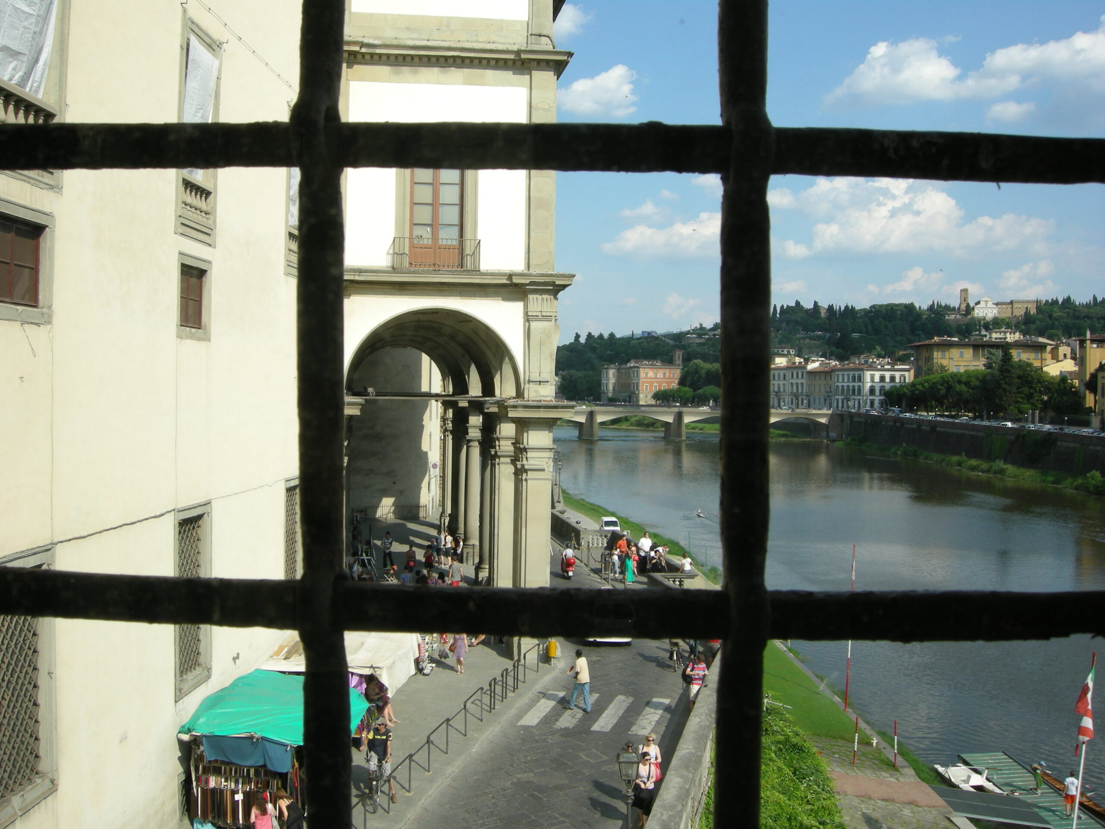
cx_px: 552
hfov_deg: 51.4
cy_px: 414
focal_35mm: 36
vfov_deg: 39.7
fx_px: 1149
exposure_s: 1/199
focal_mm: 7.5
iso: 64
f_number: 5.4
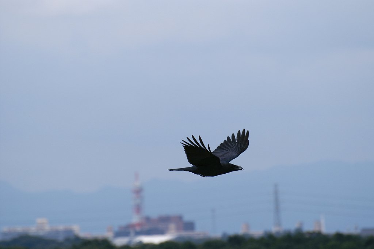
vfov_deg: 3.1
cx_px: 187
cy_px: 124
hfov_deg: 4.6
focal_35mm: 450
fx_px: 4671
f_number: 8
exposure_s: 1/1000
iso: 100
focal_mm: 300
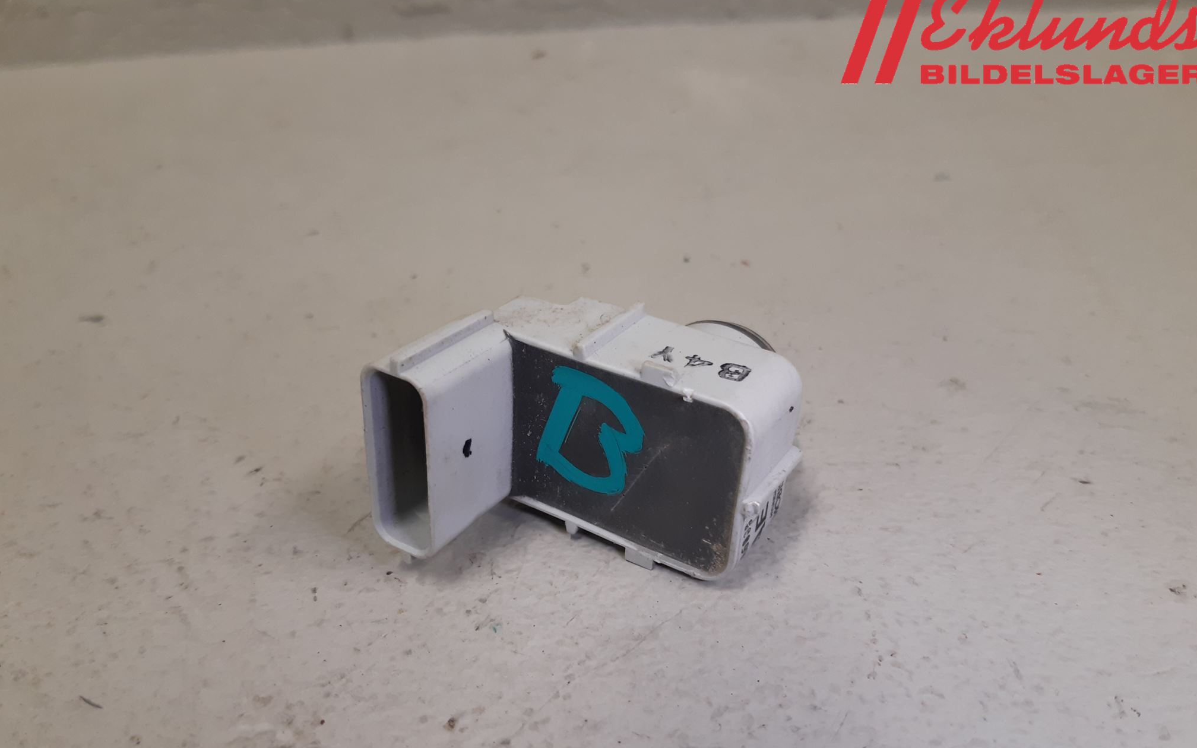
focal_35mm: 28
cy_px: 439
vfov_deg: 44.4
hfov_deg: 66.5
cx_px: 597
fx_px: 913
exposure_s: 1/50
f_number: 1.7
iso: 125
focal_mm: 3.93
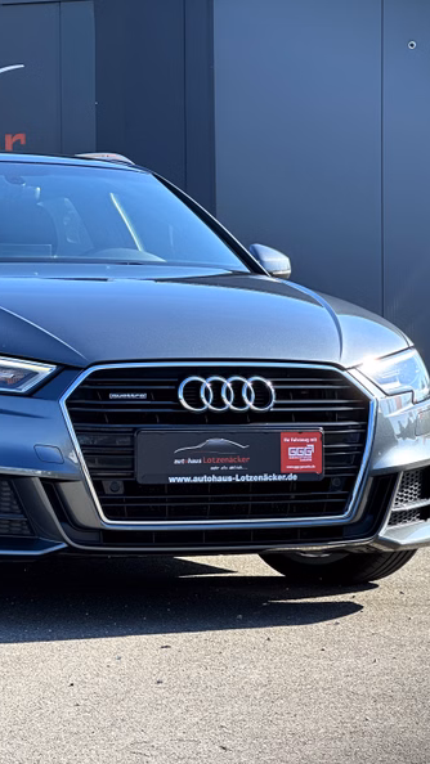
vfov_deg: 18.9
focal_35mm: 113
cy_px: 383
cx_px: 64
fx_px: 2291
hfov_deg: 10.7
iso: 32
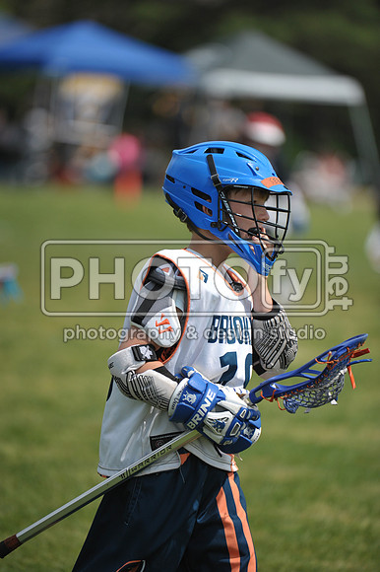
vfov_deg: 6.7
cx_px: 190
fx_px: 4914
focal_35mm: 310
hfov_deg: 4.4
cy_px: 286
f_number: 4
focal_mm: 310
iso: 640
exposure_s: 1/6400
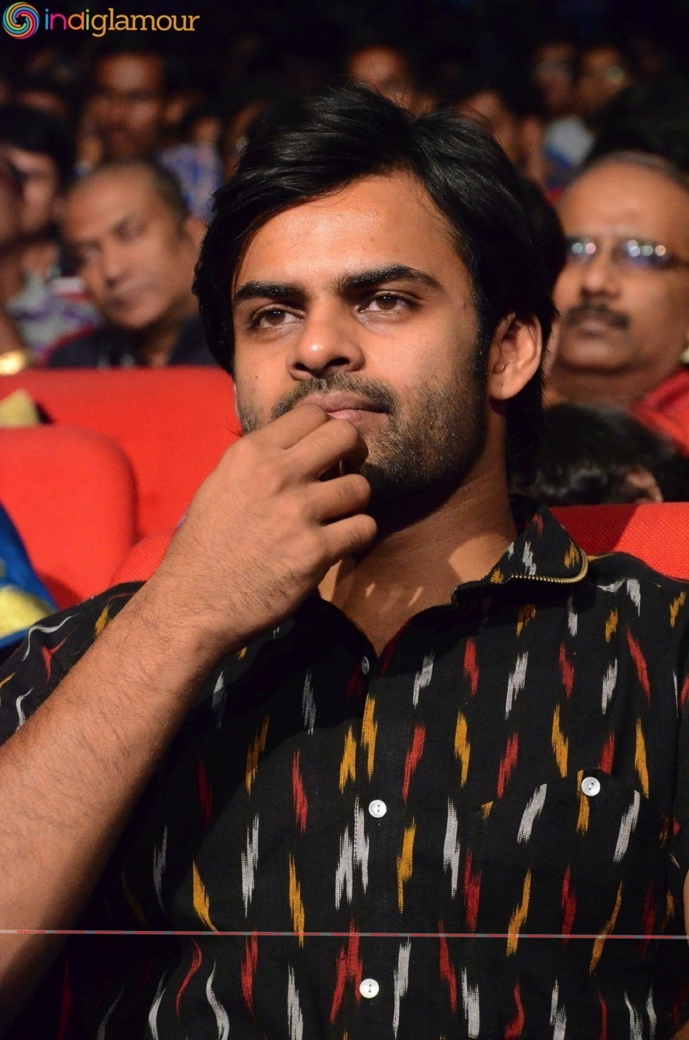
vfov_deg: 13.1
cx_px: 344
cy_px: 520
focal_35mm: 158
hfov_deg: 8.7
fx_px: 4540
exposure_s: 1/100
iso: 8000
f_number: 6.3
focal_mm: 105
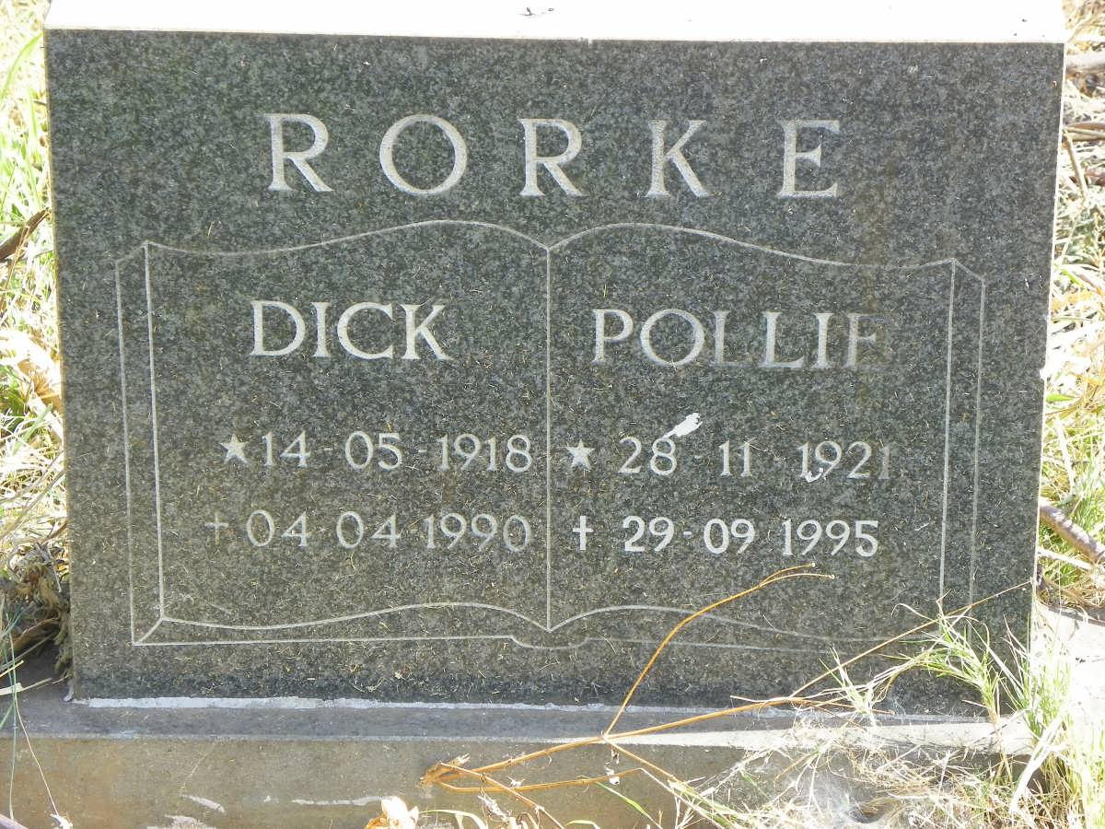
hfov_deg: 13.7
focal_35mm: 144
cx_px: 552
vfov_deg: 10.3
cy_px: 414
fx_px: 4597
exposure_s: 1/80
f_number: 4.5
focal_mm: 25.7
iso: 64
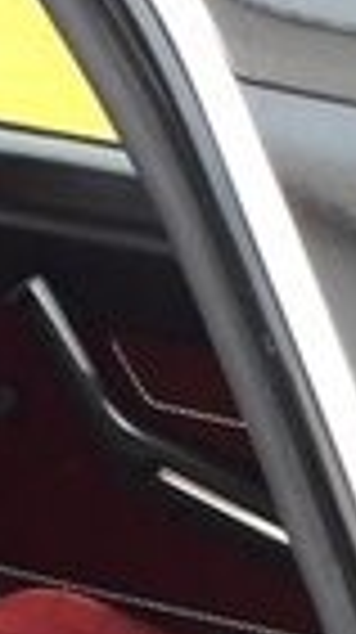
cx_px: -910
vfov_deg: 14.1
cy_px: 955
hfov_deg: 7.0
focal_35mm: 143
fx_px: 2407
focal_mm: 3.7
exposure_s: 1/171
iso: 40
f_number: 1.9
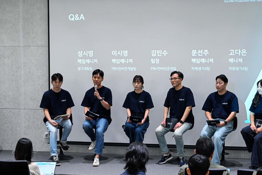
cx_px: 149
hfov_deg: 29.2
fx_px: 502
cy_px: 96
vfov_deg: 19.7
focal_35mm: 69
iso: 1600
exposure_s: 1/80
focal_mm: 57
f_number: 6.3
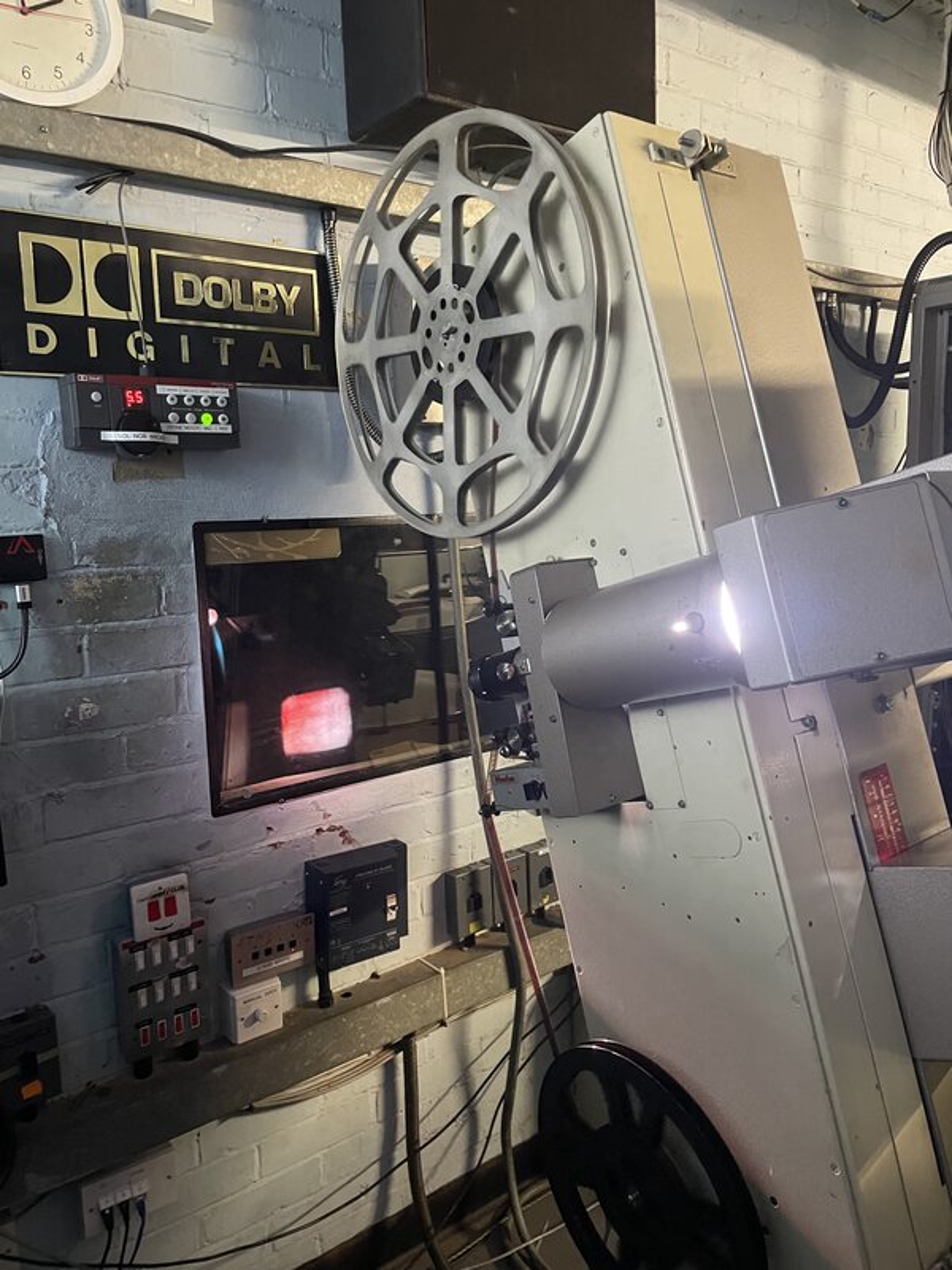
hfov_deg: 53.1
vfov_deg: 67.3
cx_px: 476
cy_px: 635
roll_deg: +2.1
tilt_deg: -8.2
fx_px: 953
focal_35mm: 26
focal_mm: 4.2
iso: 500
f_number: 1.6
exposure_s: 1/25
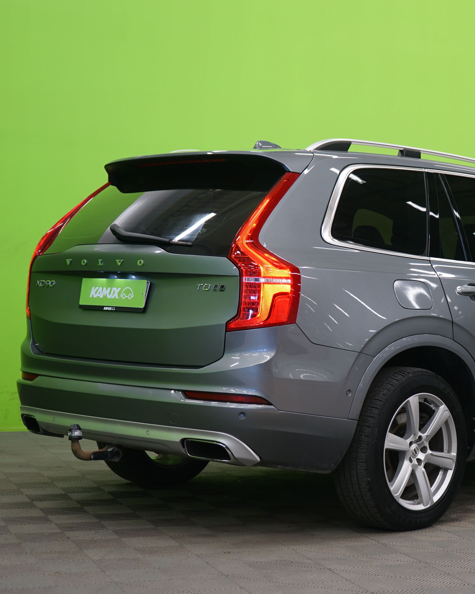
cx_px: 389
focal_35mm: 70
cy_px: 294
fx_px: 1230
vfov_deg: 27.1
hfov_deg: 21.5
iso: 400
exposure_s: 1/8
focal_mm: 49
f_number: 5
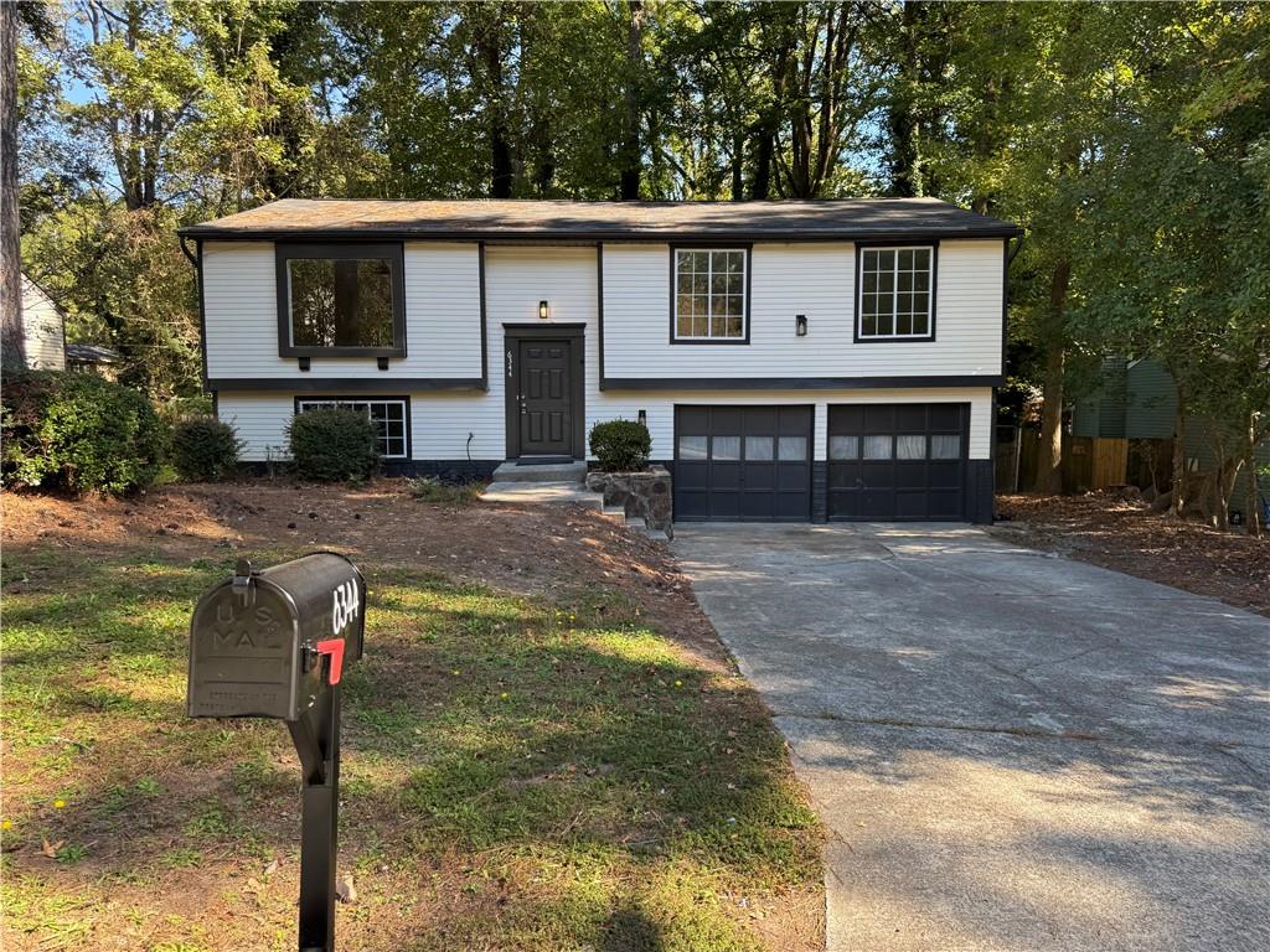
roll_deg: -0.4
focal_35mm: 24
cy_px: 476
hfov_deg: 71.6
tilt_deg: -4.9
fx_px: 881
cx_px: 635
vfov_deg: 56.8
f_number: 1.78
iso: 80
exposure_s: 1/397
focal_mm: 6.76
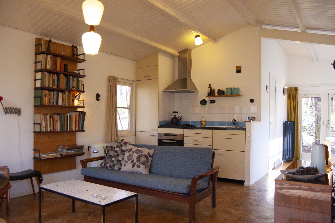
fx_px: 251
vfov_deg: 47.8
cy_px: 112
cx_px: 168
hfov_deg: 67.4
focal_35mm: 27
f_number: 3.5
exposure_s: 1/50
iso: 400
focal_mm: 18
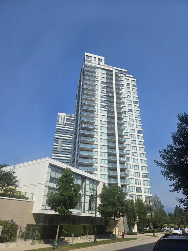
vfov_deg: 73.9
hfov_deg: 58.9
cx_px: 94
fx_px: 167
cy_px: 126
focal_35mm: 23
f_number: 1.8
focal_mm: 5.4
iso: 25
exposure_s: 1/2921
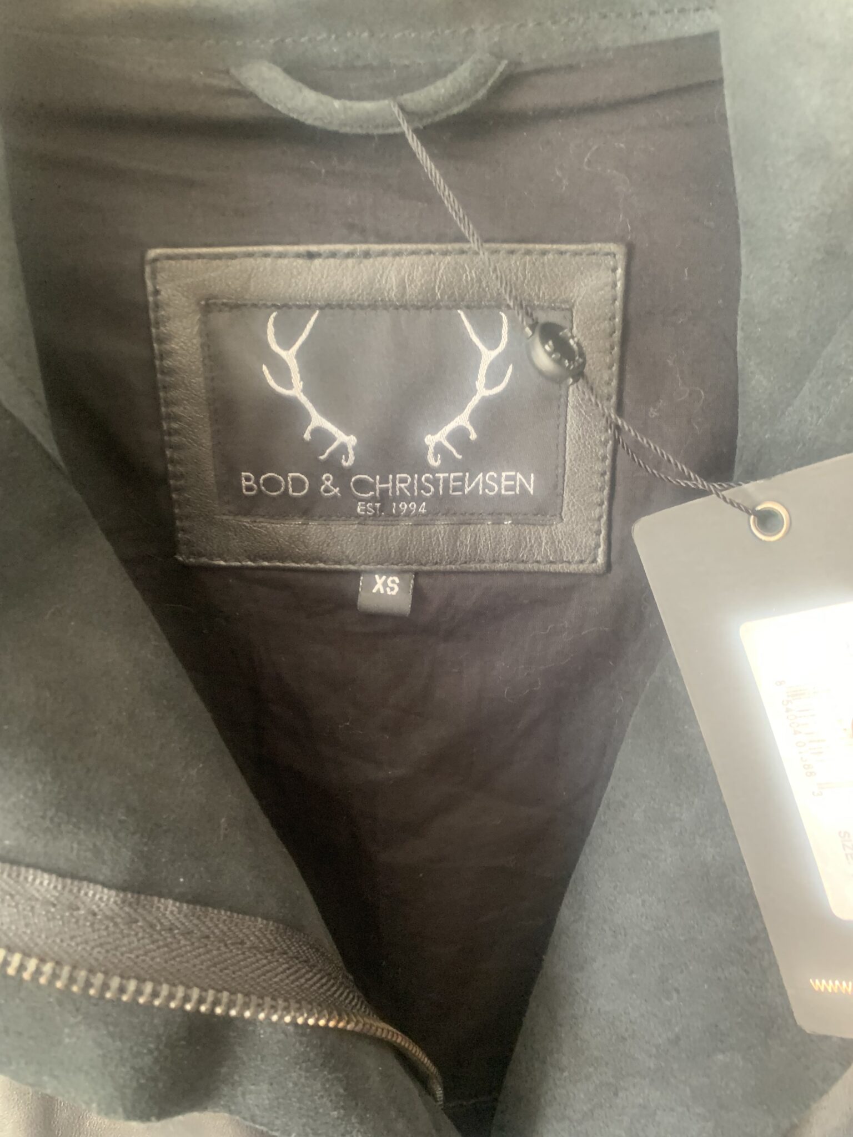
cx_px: 426
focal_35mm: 26
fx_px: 854
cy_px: 568
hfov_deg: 53.1
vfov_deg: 67.3
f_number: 1.8
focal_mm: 4.25
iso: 400
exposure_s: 1/40
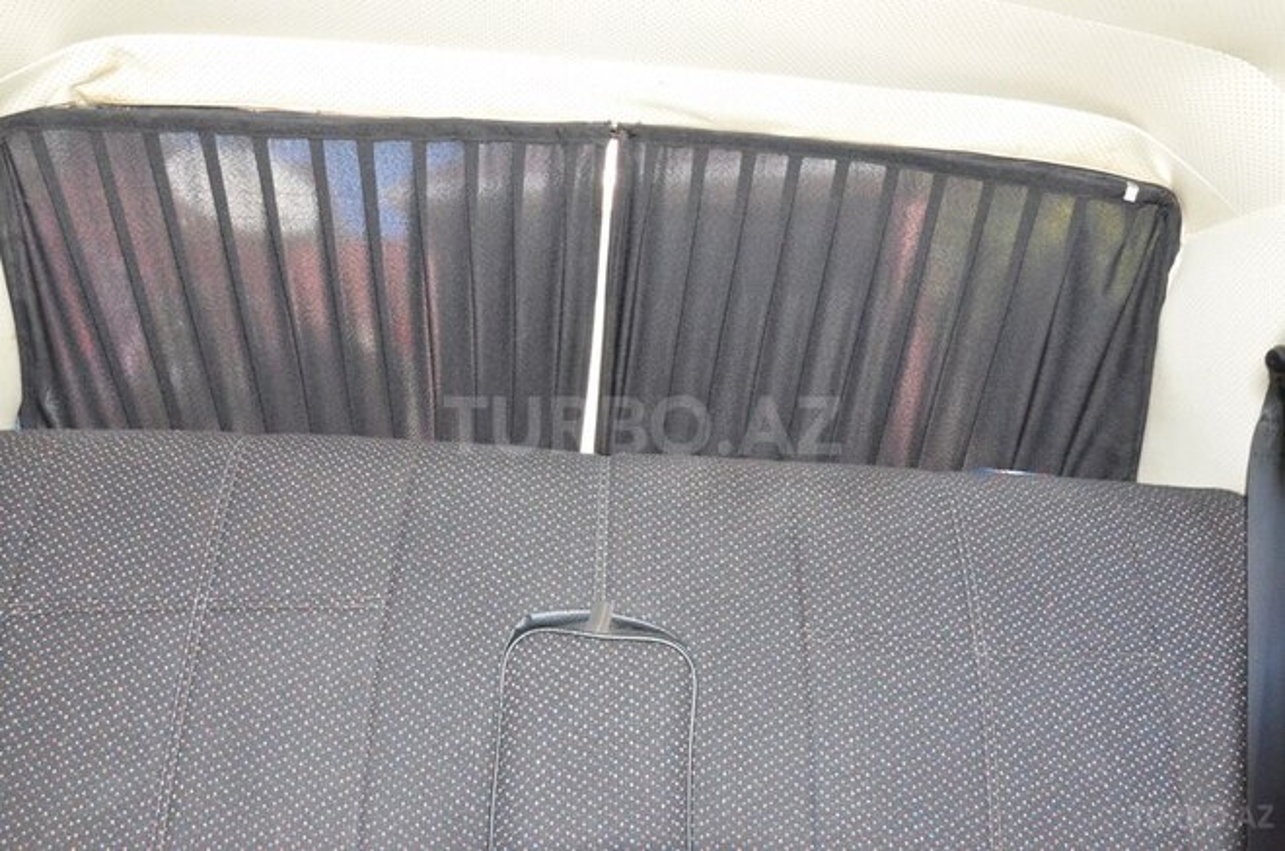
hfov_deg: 67.5
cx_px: 642
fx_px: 962
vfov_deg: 47.7
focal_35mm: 27
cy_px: 426
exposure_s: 1/60
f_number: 14
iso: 6400
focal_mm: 18
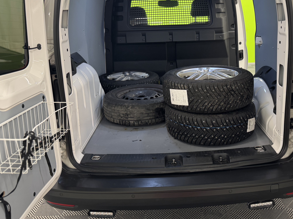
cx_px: 178
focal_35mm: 34
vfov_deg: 41.6
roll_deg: +1.4
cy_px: 86
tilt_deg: -15.0
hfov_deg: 53.5
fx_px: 288
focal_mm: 6.76
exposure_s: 1/50
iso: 125
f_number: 1.78
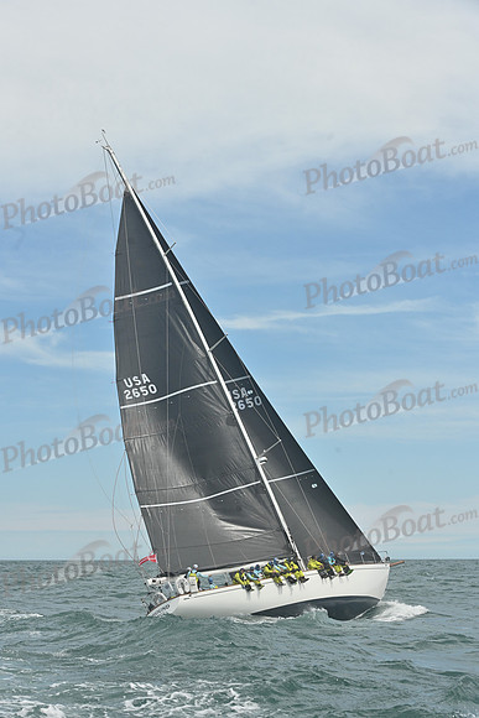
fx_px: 1396
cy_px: 359
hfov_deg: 19.5
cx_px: 240
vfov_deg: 28.8
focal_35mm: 70
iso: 320
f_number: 10
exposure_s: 1/1250
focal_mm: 70
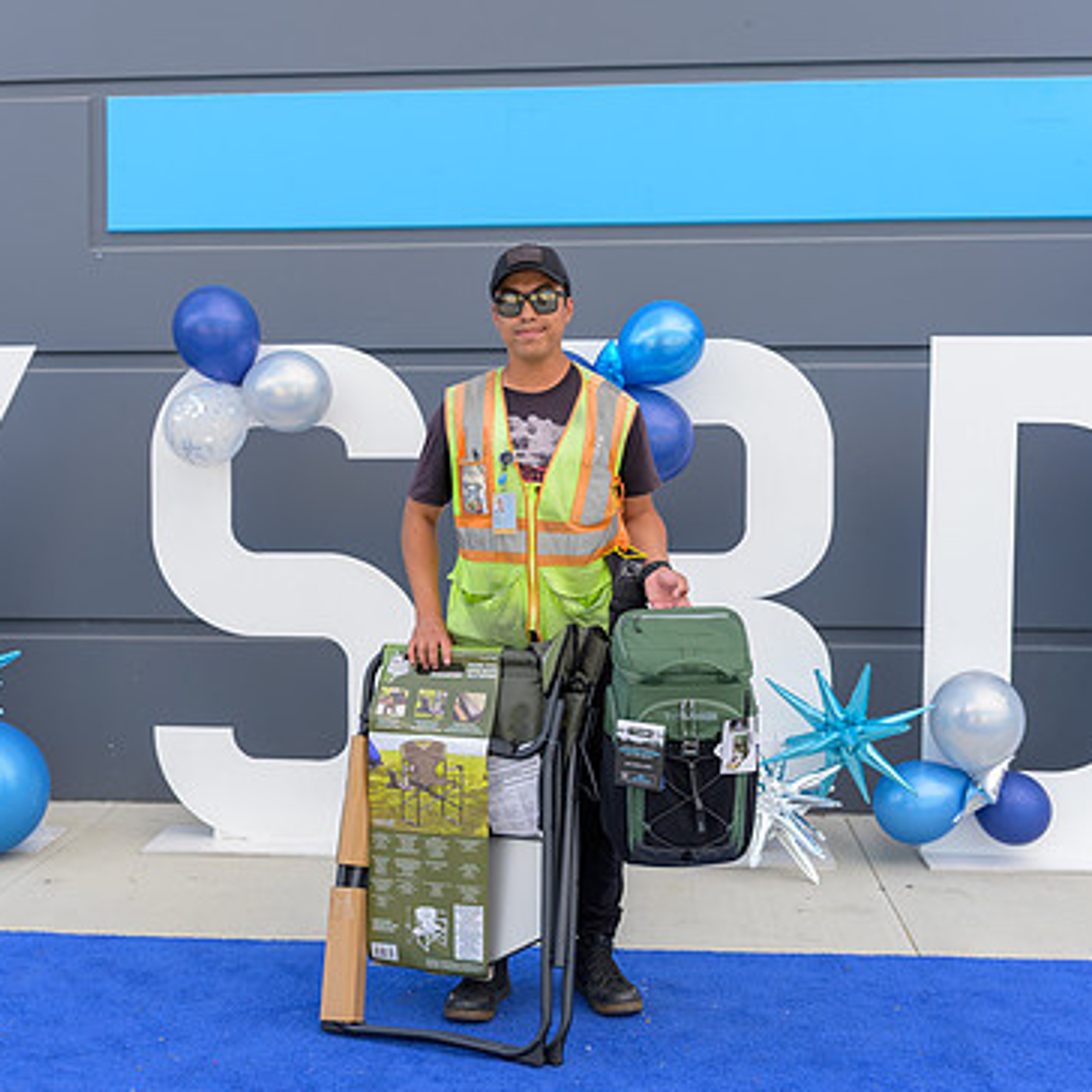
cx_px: 468
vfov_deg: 36.1
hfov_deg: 36.0
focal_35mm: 47
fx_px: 1677
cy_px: 520
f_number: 4
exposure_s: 1/200
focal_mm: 34
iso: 100
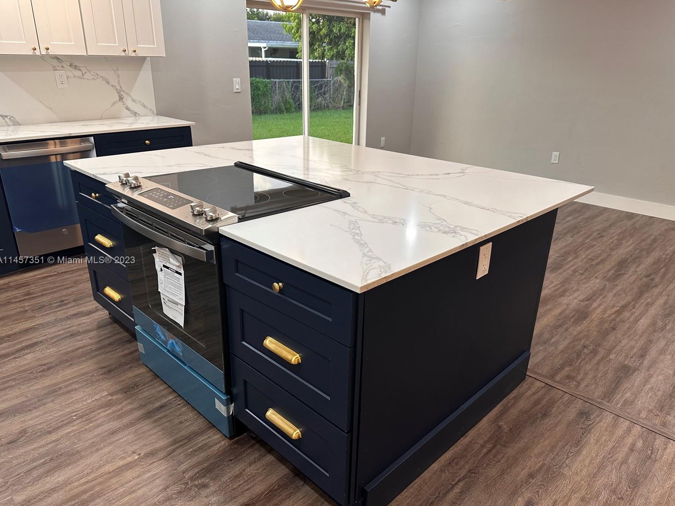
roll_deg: -1.3
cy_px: 261
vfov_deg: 54.9
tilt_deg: -22.3
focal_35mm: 25
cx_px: 346
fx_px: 487
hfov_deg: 69.4
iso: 160
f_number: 1.78
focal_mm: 6.86
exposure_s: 1/60
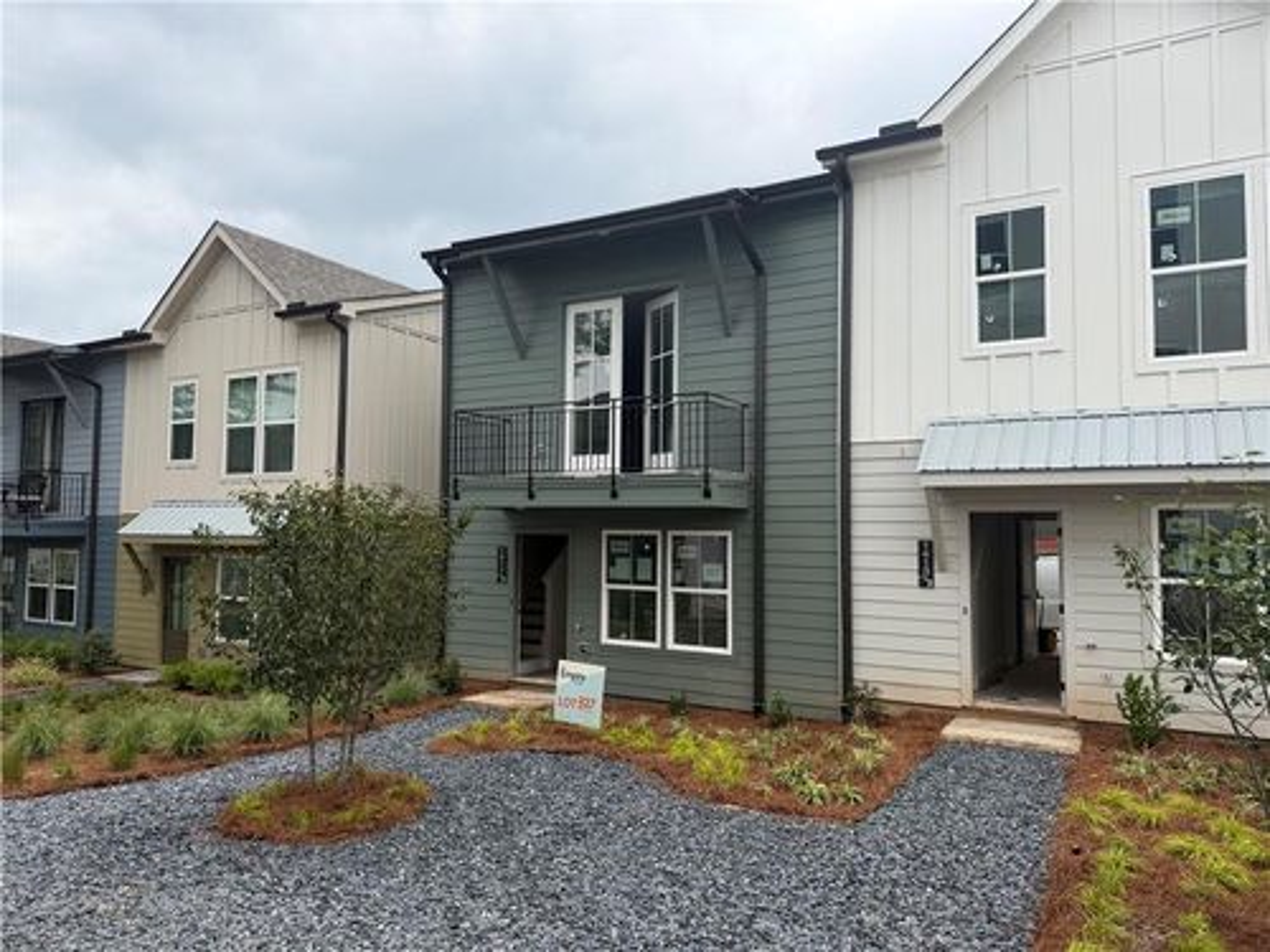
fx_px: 881
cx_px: 635
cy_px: 476
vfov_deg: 56.8
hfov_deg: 71.6
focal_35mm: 24
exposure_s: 1/2169
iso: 80
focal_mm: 6.76
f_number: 1.78
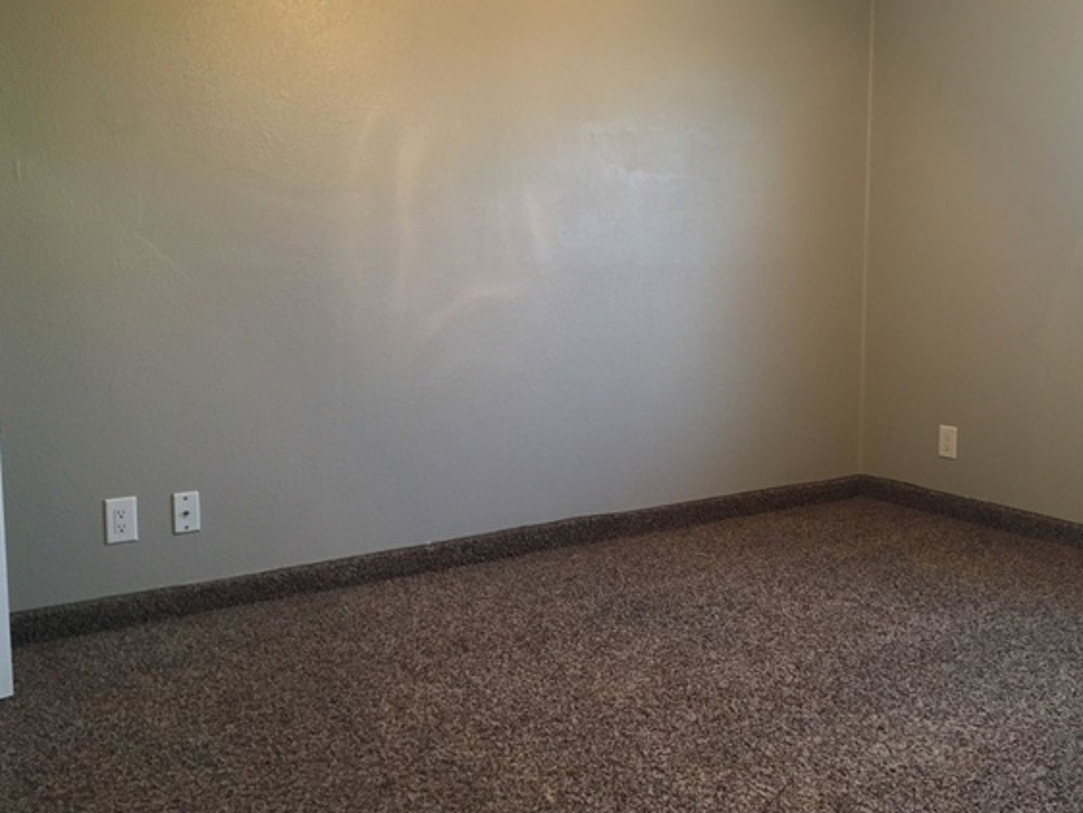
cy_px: 366
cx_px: 570
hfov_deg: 55.3
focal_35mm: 33
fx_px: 1033
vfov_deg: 42.9
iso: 200
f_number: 2.2
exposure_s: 1/24
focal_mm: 4.15
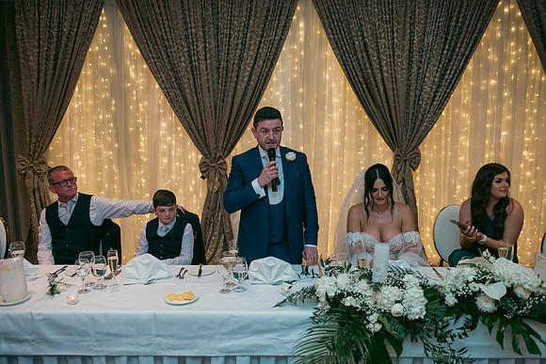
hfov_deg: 60.3
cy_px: 182
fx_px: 470
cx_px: 273
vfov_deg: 42.3
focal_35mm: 31
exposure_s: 1/160
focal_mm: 31
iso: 800
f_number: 3.5
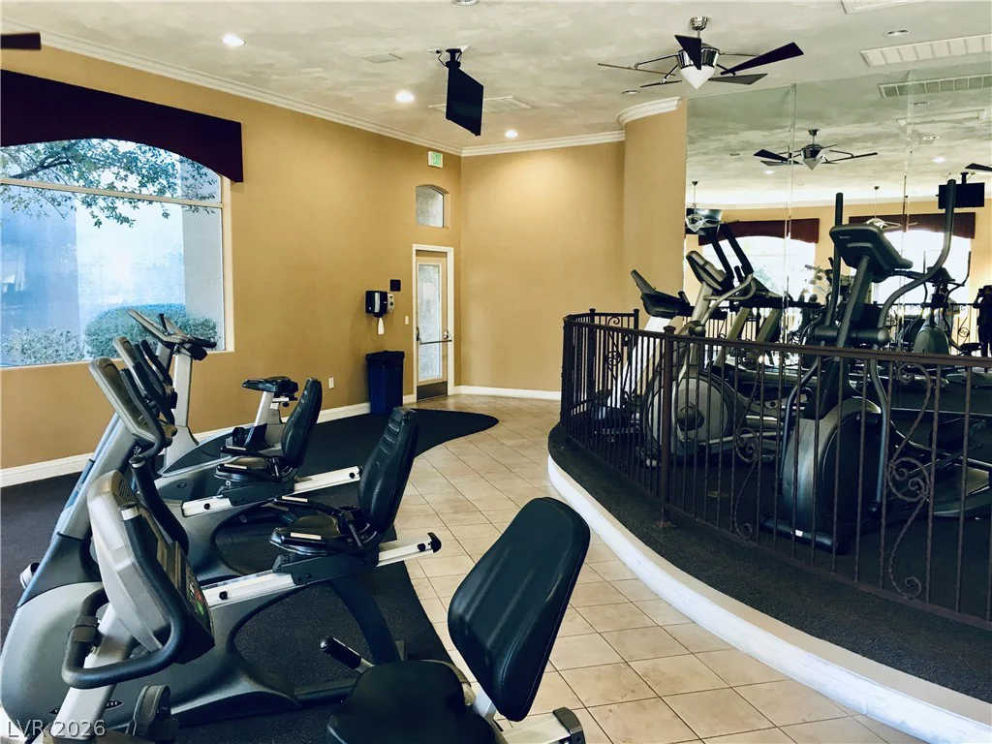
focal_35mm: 29
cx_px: 496
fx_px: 831
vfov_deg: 48.2
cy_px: 372
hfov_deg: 61.7
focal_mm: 4.15
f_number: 2.2
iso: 32
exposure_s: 1/15
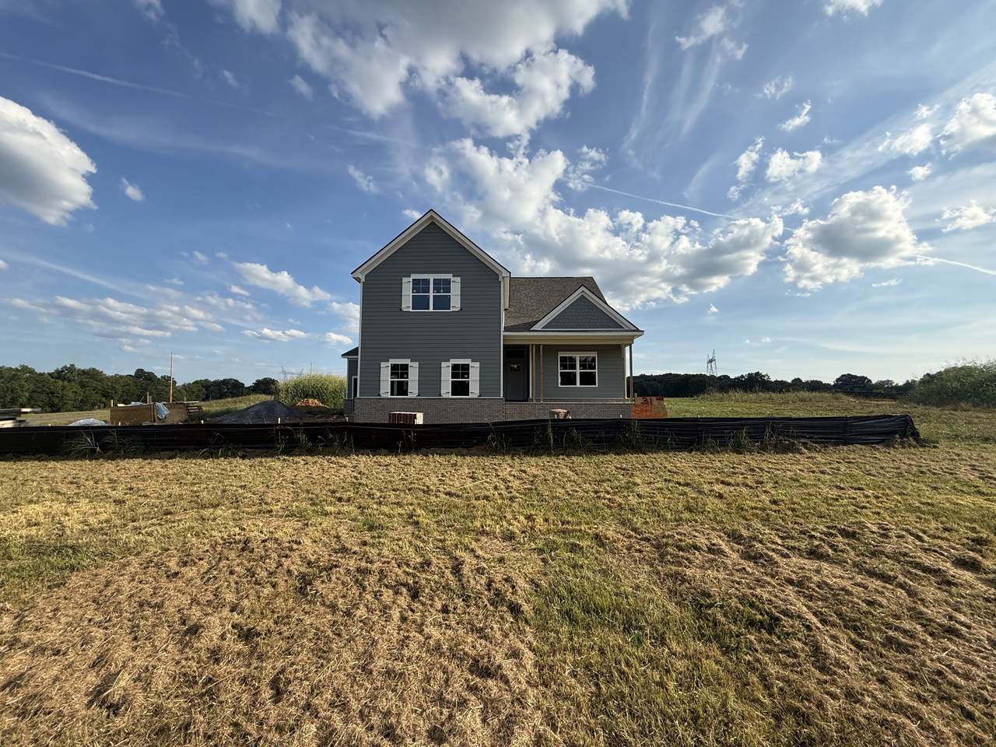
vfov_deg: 85.7
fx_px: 403
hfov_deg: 102.1
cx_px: 498
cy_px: 374
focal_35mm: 14
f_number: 2.2
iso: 50
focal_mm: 2.22
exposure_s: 1/1698
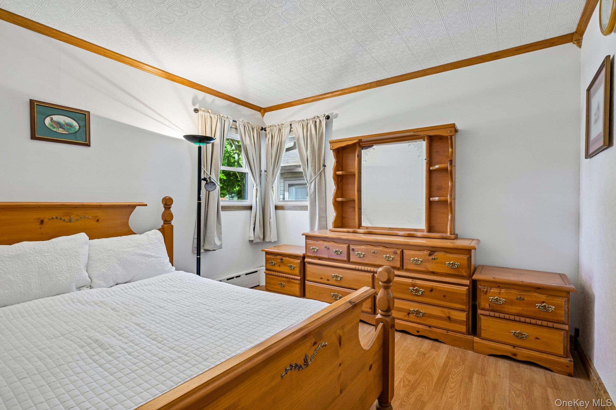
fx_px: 291
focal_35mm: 17
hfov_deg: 93.3
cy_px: 205
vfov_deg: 70.4
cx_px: 308
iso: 400
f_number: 9
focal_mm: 17
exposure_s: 1/8
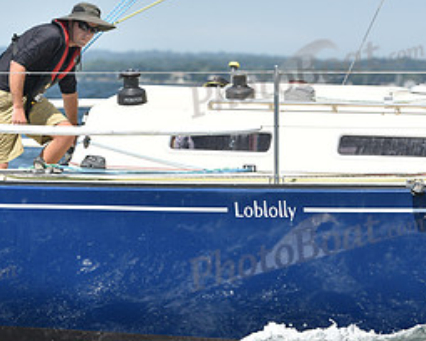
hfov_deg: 6.7
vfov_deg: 5.4
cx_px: 104
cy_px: 185
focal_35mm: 288
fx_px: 3631
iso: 250
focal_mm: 135
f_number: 5.6
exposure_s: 1/1250
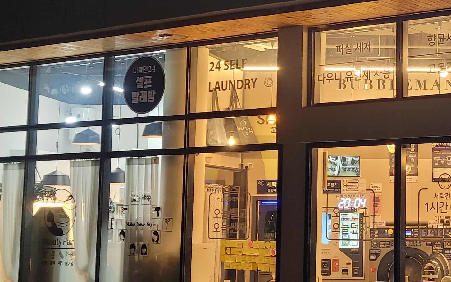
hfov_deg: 26.5
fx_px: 897
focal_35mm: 73
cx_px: 462
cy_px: 133
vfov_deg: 17.9
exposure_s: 1/39
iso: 160
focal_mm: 7
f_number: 1.8
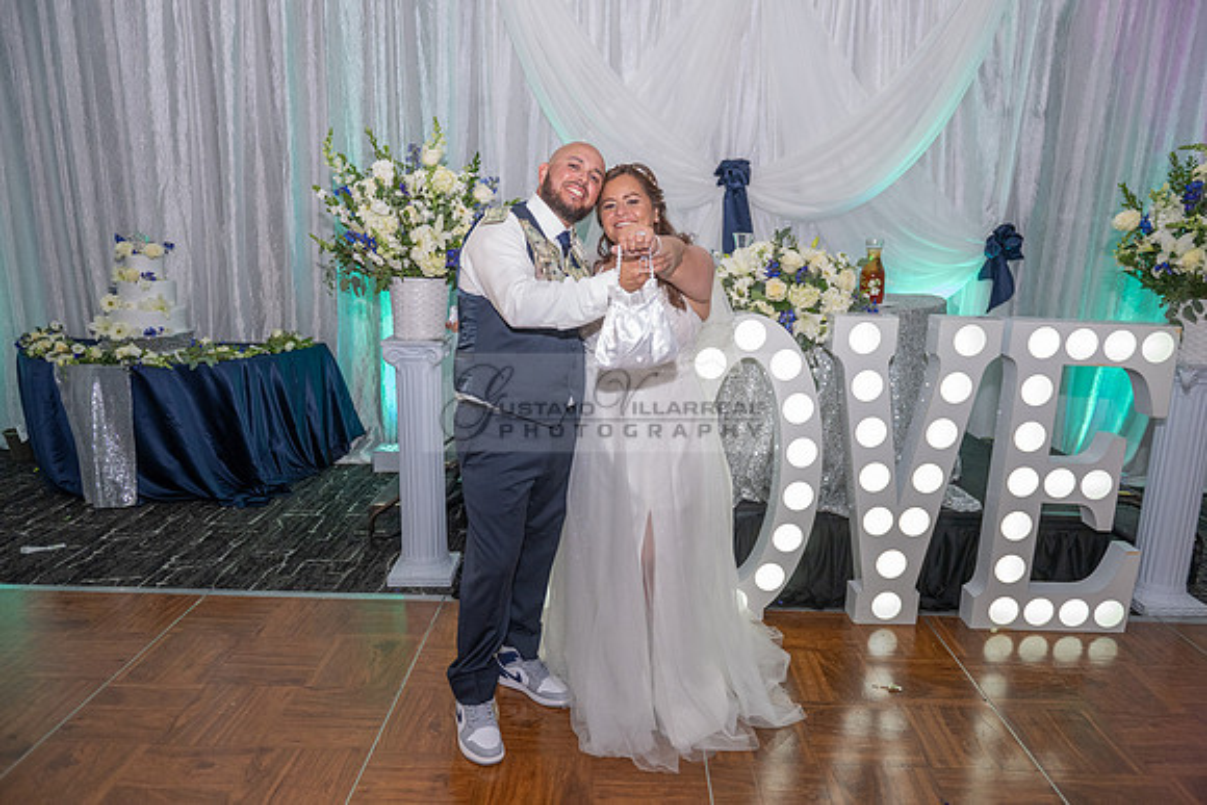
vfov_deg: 53.2
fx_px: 805
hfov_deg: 73.7
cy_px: 402
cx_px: 604
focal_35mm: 24
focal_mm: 24
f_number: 3.5
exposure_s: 1/200
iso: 1600
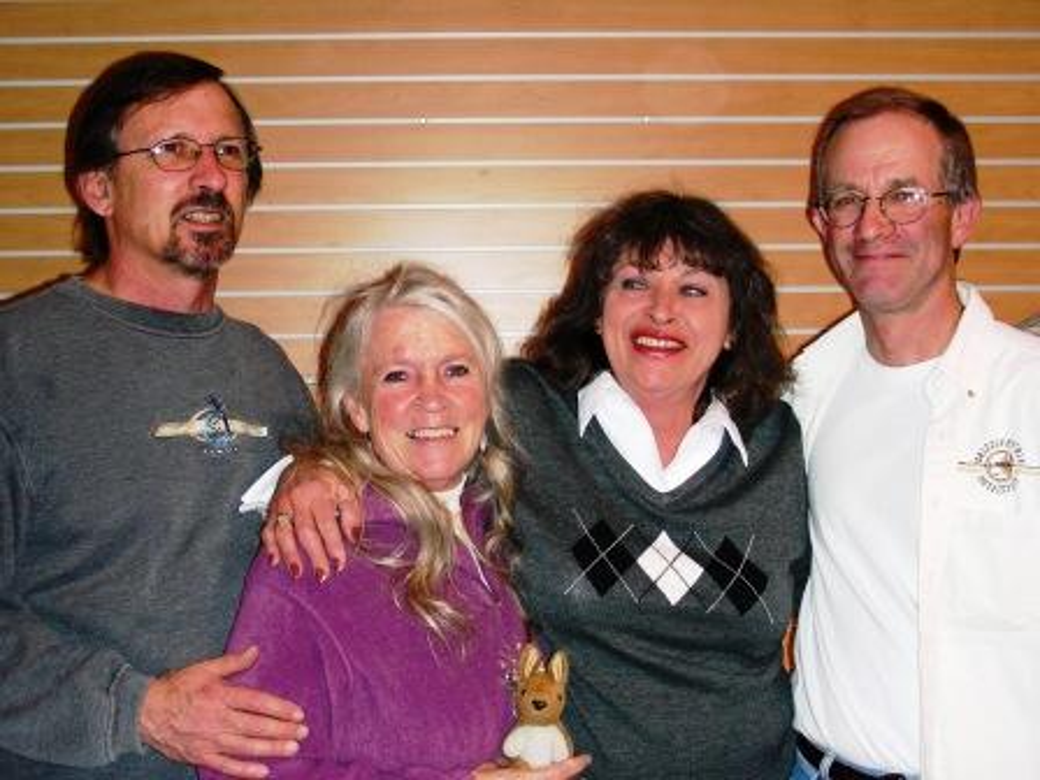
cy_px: 390
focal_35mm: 58
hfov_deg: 33.2
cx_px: 520
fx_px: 1743
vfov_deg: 25.2
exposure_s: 1/60.1
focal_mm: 9.7
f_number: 3.5
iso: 50
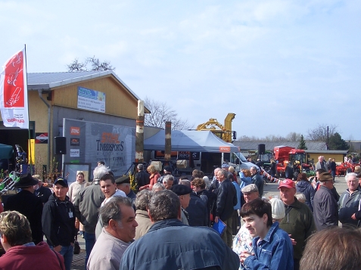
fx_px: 490
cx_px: 185
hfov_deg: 40.5
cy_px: 157
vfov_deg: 30.8
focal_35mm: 47
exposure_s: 1/500
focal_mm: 5.8
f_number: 4.3
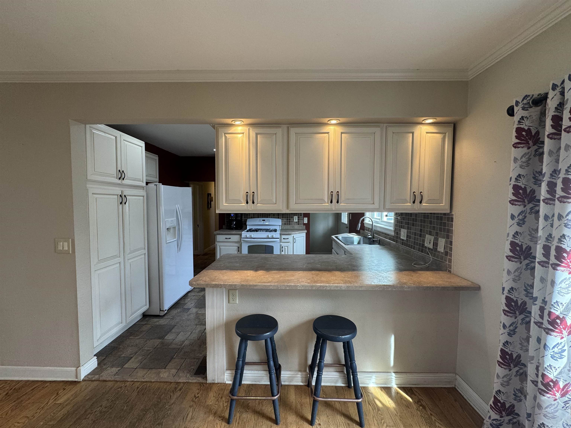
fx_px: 231
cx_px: 286
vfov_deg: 85.7
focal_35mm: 14
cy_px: 214
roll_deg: -1.0
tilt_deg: -4.2
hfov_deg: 102.1
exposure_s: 1/120
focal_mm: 2.22
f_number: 2.2
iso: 125
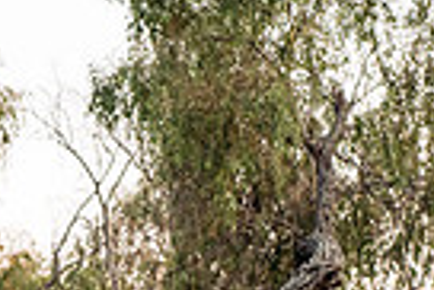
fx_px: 3608
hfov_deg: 6.8
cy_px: 454
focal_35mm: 299
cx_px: -96
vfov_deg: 4.6
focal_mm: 70
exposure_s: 1/250
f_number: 5.6
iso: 1600
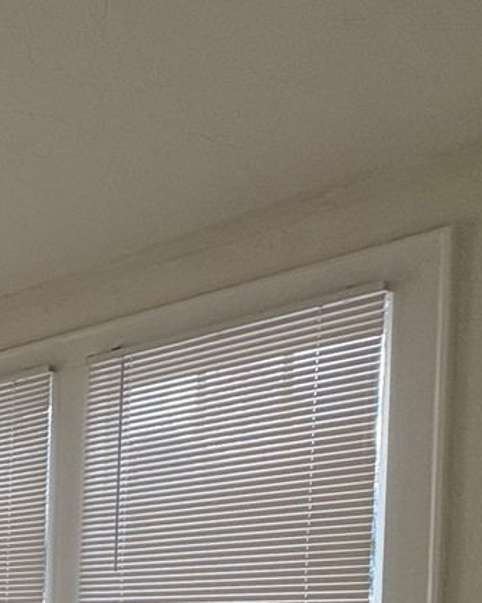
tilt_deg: +2.7
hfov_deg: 23.7
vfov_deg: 32.3
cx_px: -239
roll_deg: -1.2
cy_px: 662
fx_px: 910
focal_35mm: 51
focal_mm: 2.22
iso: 40
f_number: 2.2
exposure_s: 1/425
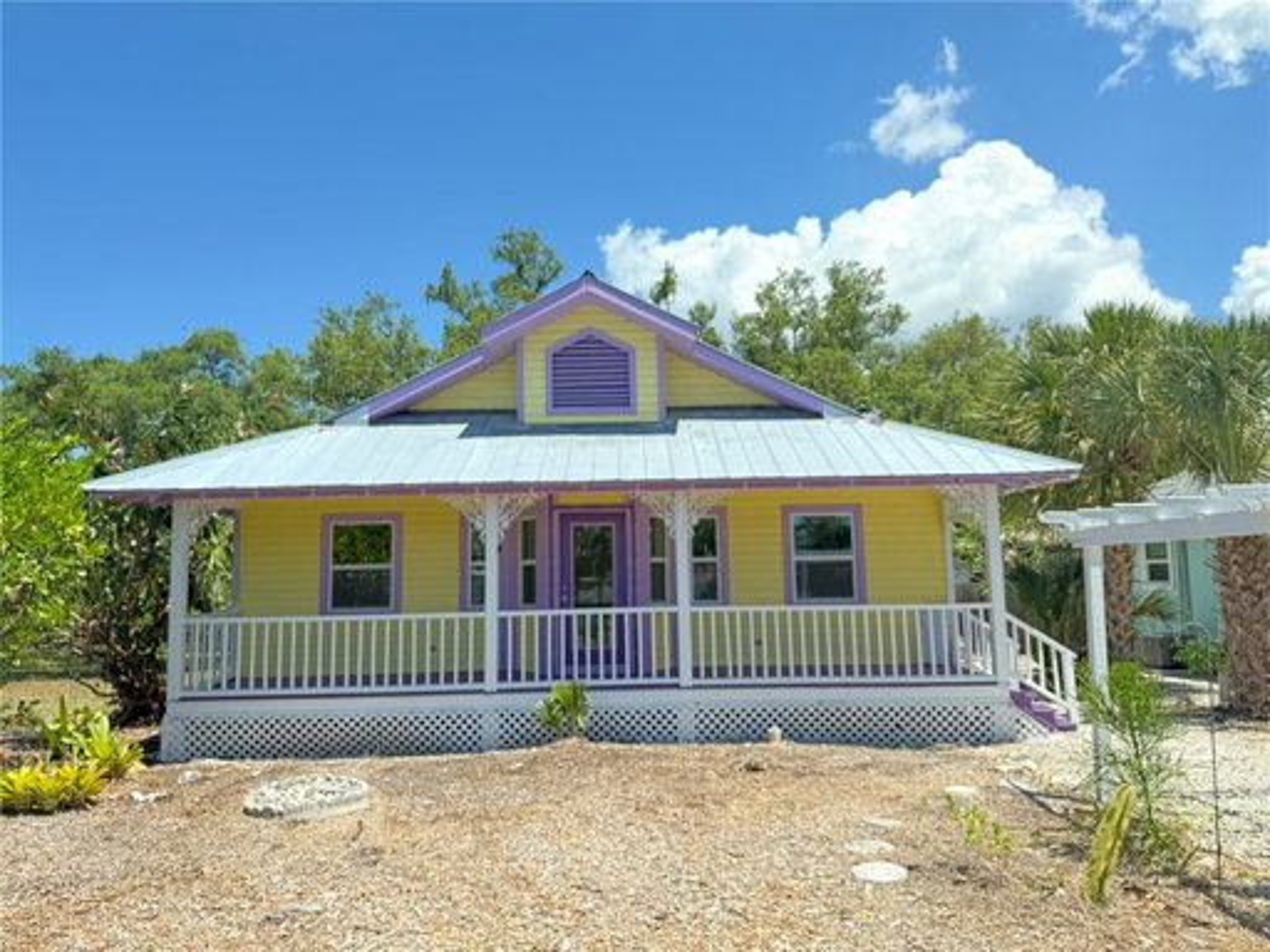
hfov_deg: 71.6
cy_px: 476
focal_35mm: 24
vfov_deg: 56.8
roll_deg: +1.1
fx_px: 881
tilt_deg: +4.3
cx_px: 635
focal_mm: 6.76
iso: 80
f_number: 1.78
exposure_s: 1/649
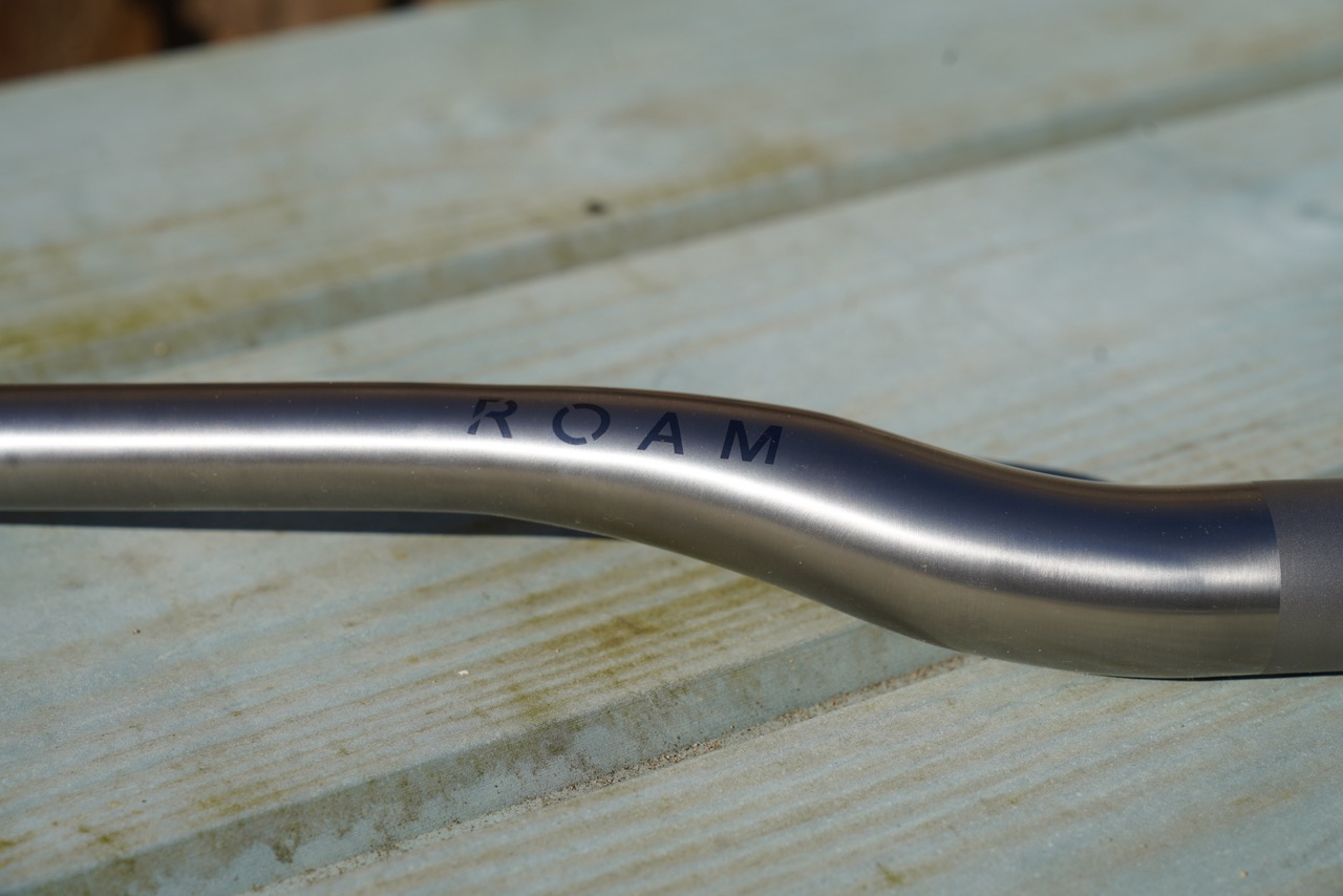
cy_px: 448
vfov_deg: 19.5
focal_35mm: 70
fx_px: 2612
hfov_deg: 28.8
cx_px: 672
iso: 100
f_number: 6.7
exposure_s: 1/500
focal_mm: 70
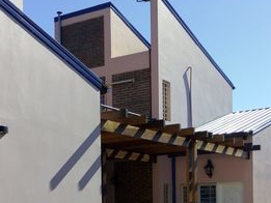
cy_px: 205
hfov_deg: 31.2
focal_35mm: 62
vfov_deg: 22.7
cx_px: 120
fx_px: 486
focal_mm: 3.5
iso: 117
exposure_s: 1/1406
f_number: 2
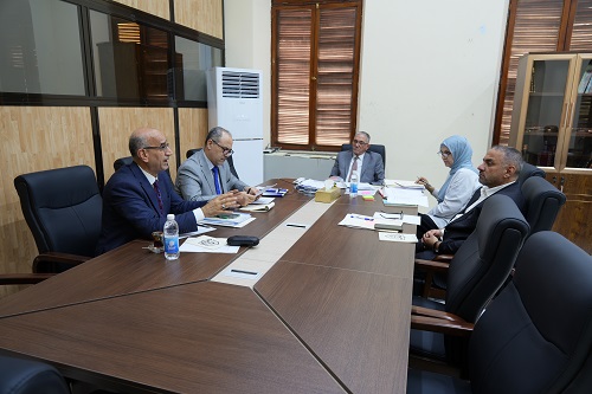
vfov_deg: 53.1
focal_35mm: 24
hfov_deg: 73.8
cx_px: 296
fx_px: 395
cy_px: 197
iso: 160
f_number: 4
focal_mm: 24
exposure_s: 1/30
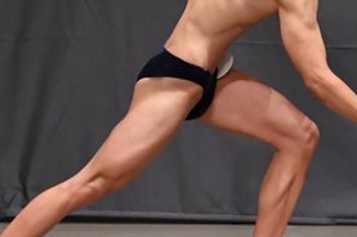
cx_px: 180
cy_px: 30
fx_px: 5606
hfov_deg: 3.6
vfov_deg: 2.4
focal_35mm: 566
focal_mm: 135
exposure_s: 1/400
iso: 6400
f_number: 5.6
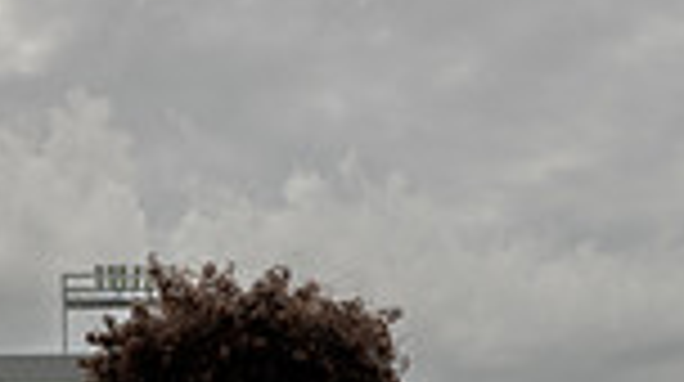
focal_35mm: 84
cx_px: 99
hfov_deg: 24.8
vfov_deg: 11.4
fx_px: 1521
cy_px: 975
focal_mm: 27
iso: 100
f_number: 8
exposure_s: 1/250
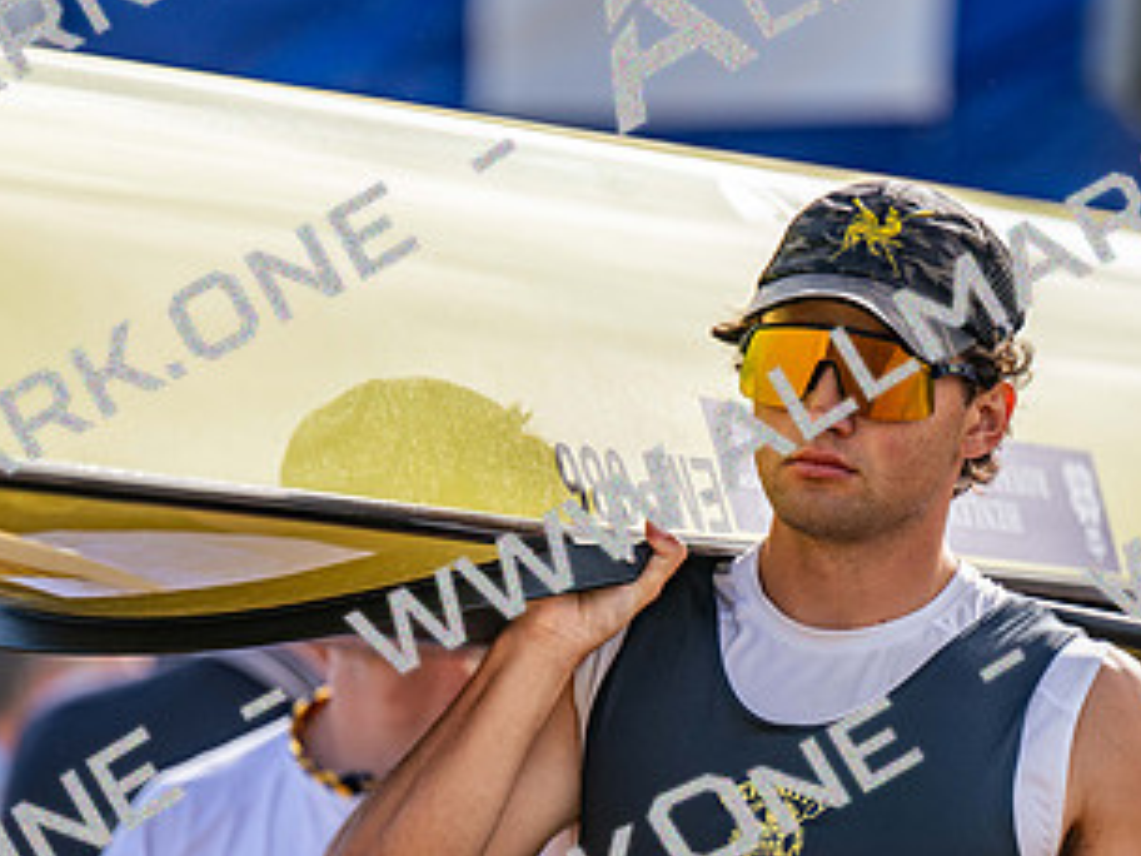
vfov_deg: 4.0
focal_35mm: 367
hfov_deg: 5.4
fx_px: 12097
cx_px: 811
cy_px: 685
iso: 140
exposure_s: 1/2000
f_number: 2.8
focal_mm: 200
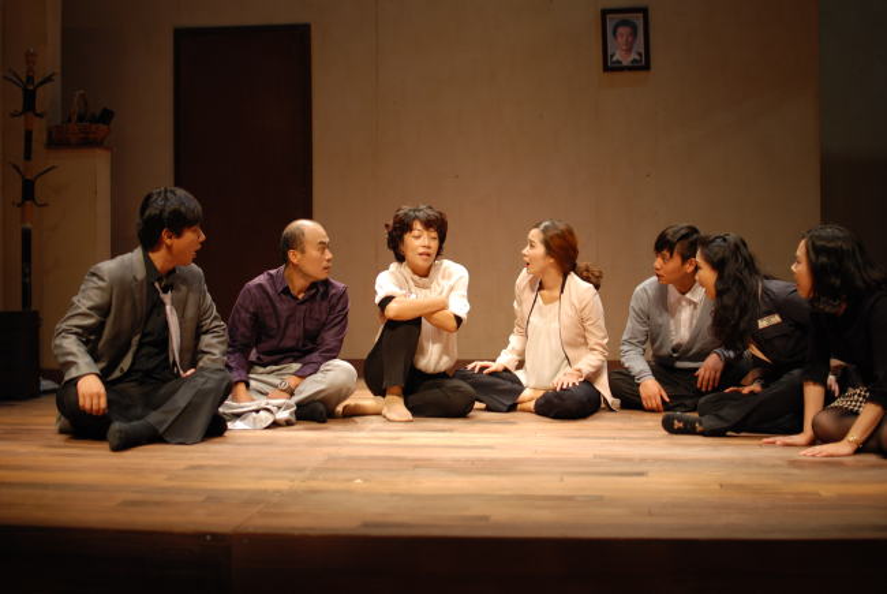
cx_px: 444
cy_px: 297
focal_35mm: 52
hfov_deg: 37.8
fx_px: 1295
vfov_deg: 25.8
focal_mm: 35
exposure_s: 1/125
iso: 160
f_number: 1.8
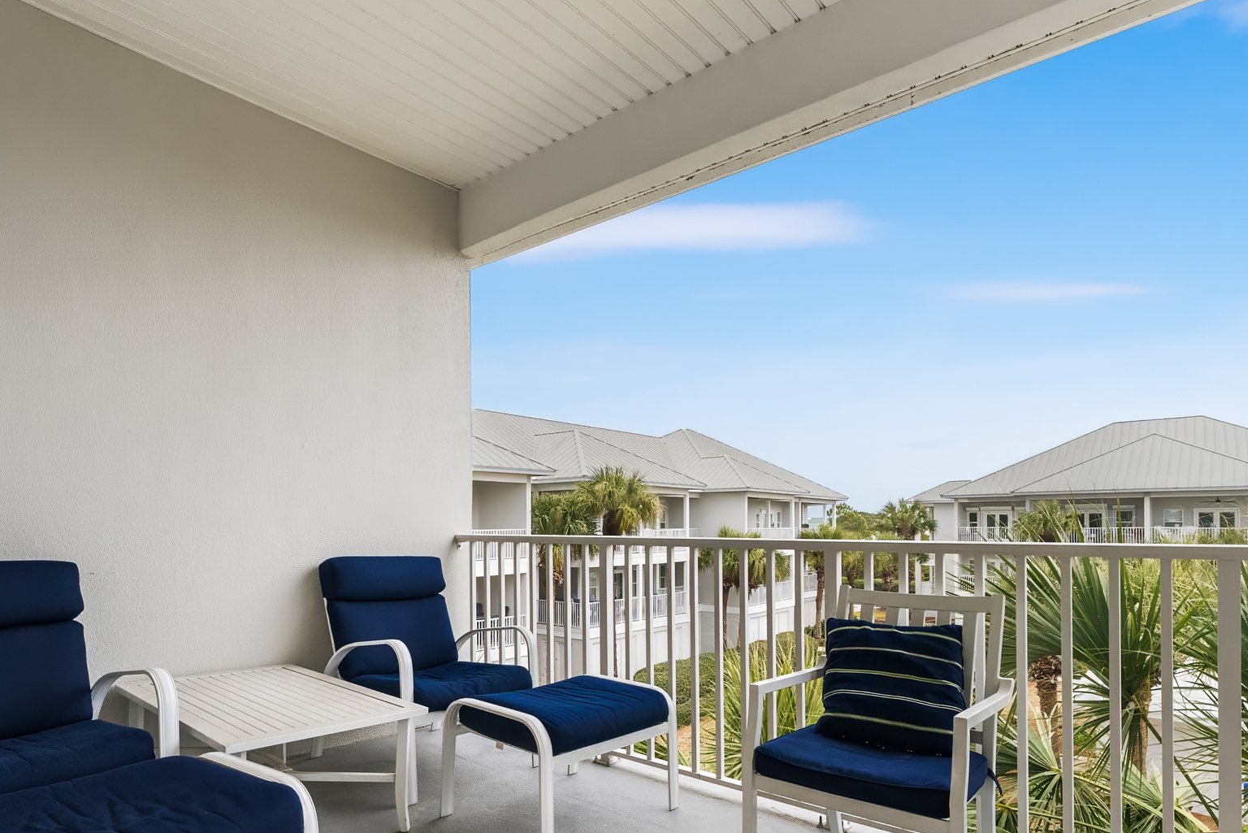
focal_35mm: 20
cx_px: 604
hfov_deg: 83.2
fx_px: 703
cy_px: 527
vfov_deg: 60.4
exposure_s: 1/160
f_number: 8
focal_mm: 15.2
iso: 12800
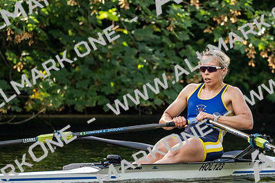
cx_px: 192
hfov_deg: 2.4
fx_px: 6694
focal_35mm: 877
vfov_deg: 1.6
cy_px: 117
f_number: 4.5
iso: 1600
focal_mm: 400
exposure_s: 1/2500
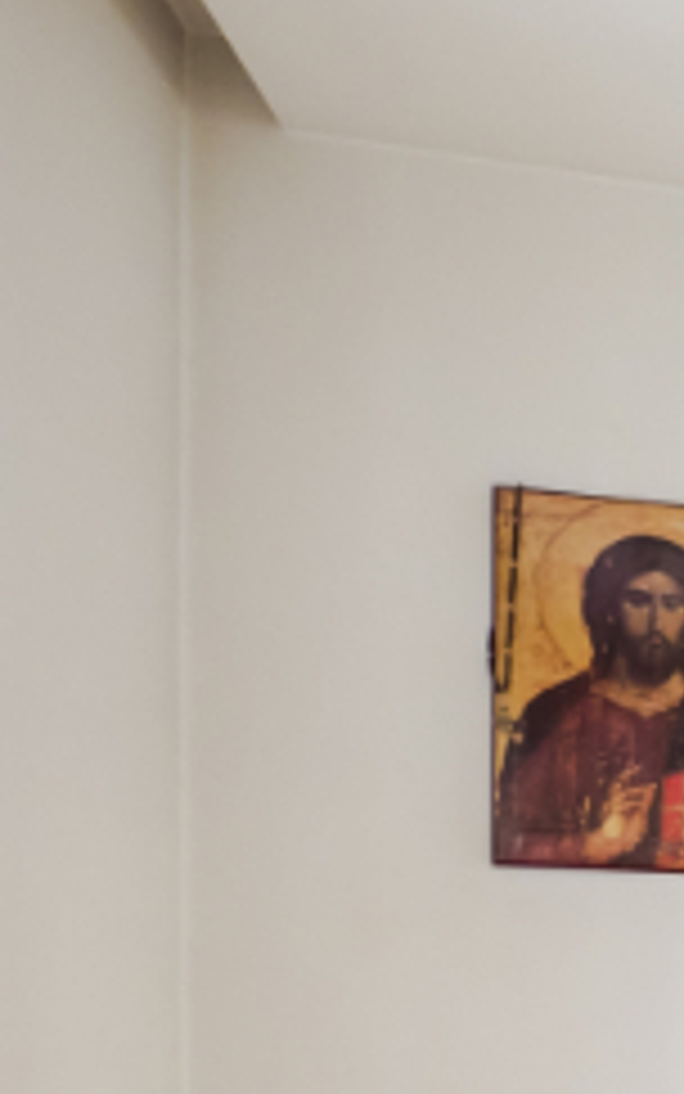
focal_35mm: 61
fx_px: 1818
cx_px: 1624
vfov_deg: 30.6
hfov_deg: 14.4
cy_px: 1148
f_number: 3.5
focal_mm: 7
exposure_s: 1/30
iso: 400
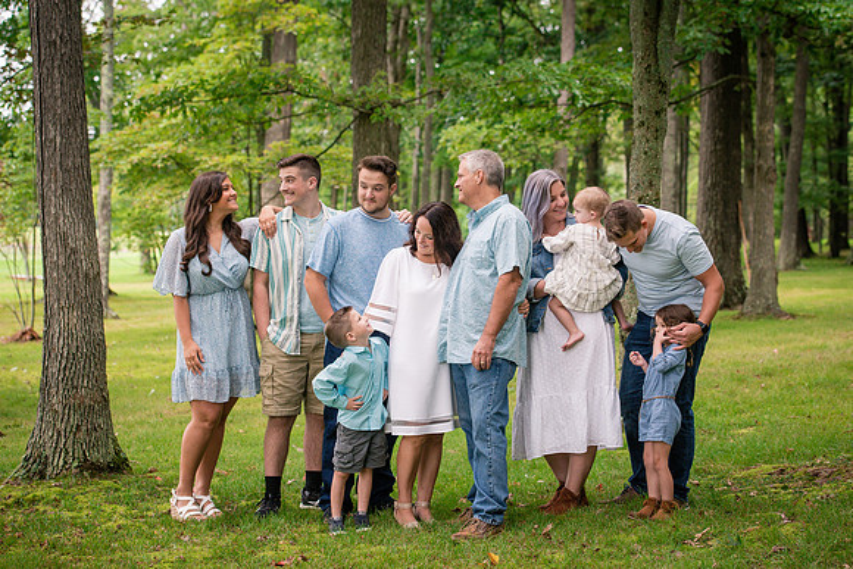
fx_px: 1855
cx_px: 455
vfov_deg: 17.4
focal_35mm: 78
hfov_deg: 25.9
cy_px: 252
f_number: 4.5
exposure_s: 1/250
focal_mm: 70
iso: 1000
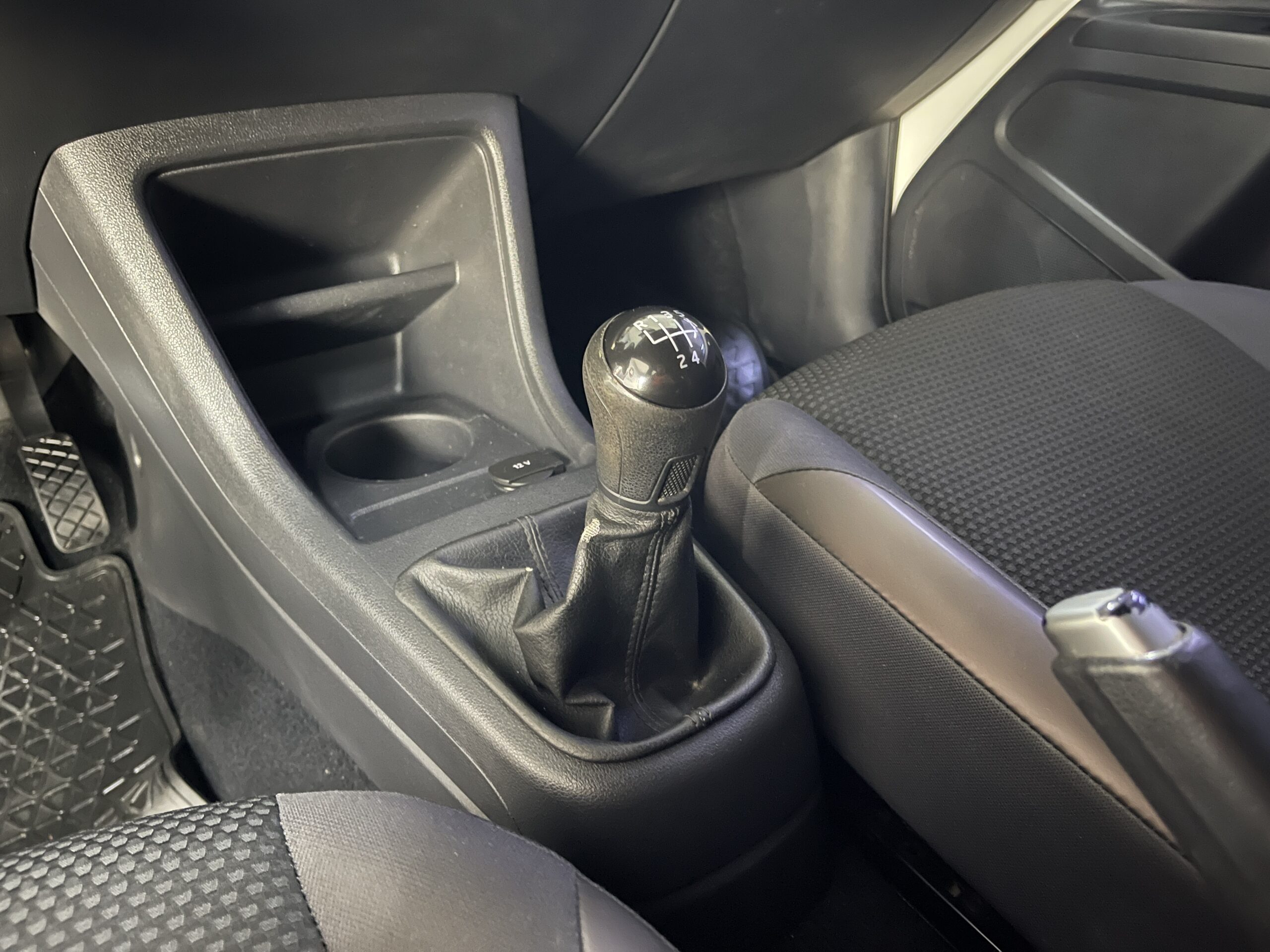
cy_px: 476
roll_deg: -1.4
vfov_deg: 54.9
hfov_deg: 69.4
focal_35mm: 25
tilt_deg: -31.0
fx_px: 917
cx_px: 635
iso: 1250
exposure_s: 1/9
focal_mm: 5.1
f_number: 1.6
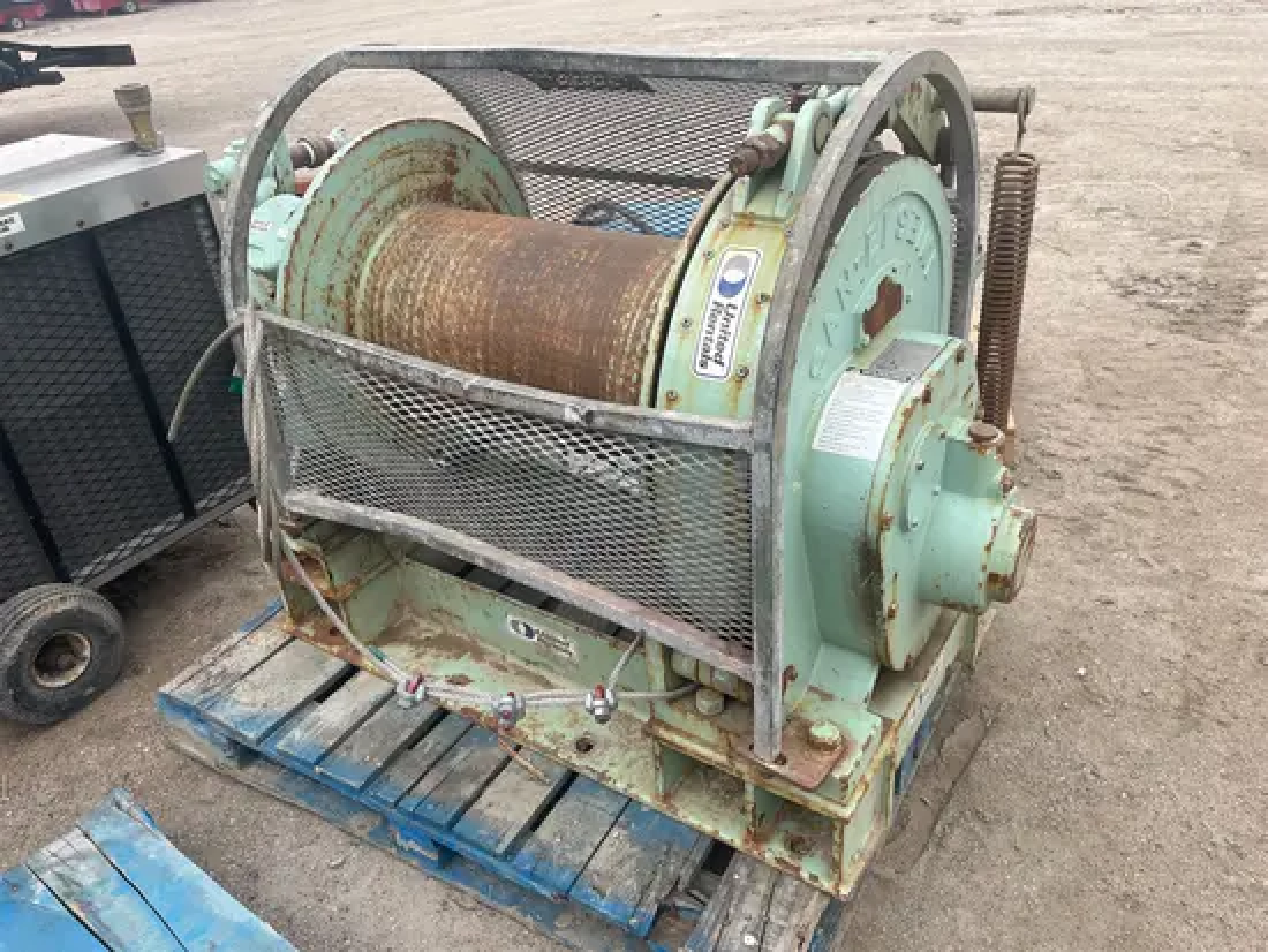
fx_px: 953
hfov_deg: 67.3
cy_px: 476
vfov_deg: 53.1
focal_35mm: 26
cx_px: 634
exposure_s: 1/975
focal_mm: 5.1
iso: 50
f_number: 1.6
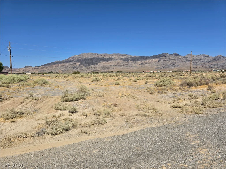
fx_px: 150
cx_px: 113
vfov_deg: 58.9
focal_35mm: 23
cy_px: 84
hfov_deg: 73.9
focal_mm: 6.3
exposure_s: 1/1461
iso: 12
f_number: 1.7
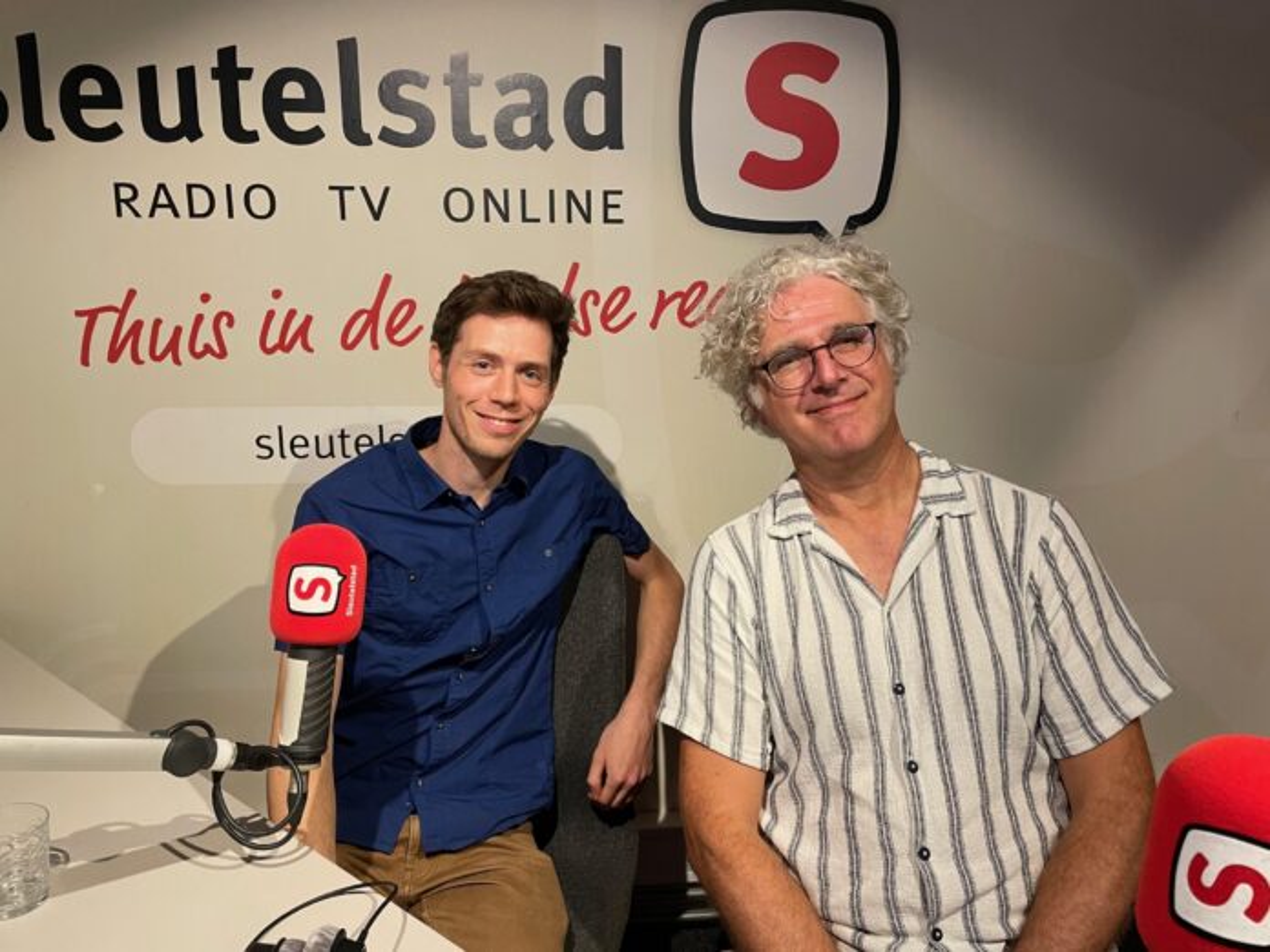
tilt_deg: -11.9
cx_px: 635
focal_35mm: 26
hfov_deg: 67.3
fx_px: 954
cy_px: 476
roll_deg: +0.2
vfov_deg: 53.1
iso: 200
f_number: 1.6
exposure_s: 1/50
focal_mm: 4.2
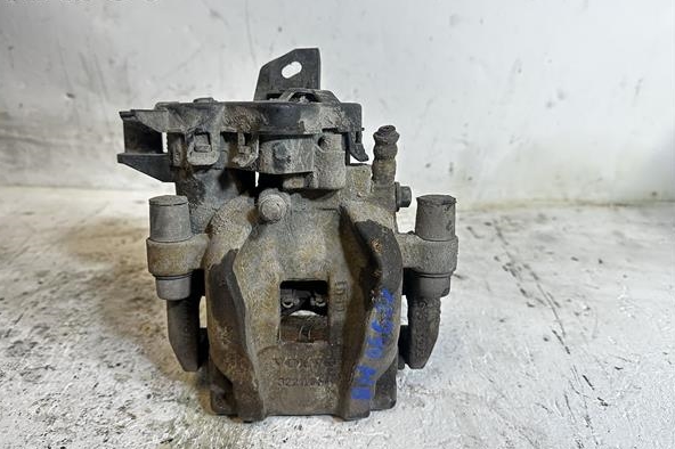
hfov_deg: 67.3
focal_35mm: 27
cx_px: 315
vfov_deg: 47.9
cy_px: 235
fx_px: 506
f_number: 1.78
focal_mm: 6.86
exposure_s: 1/50
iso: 200
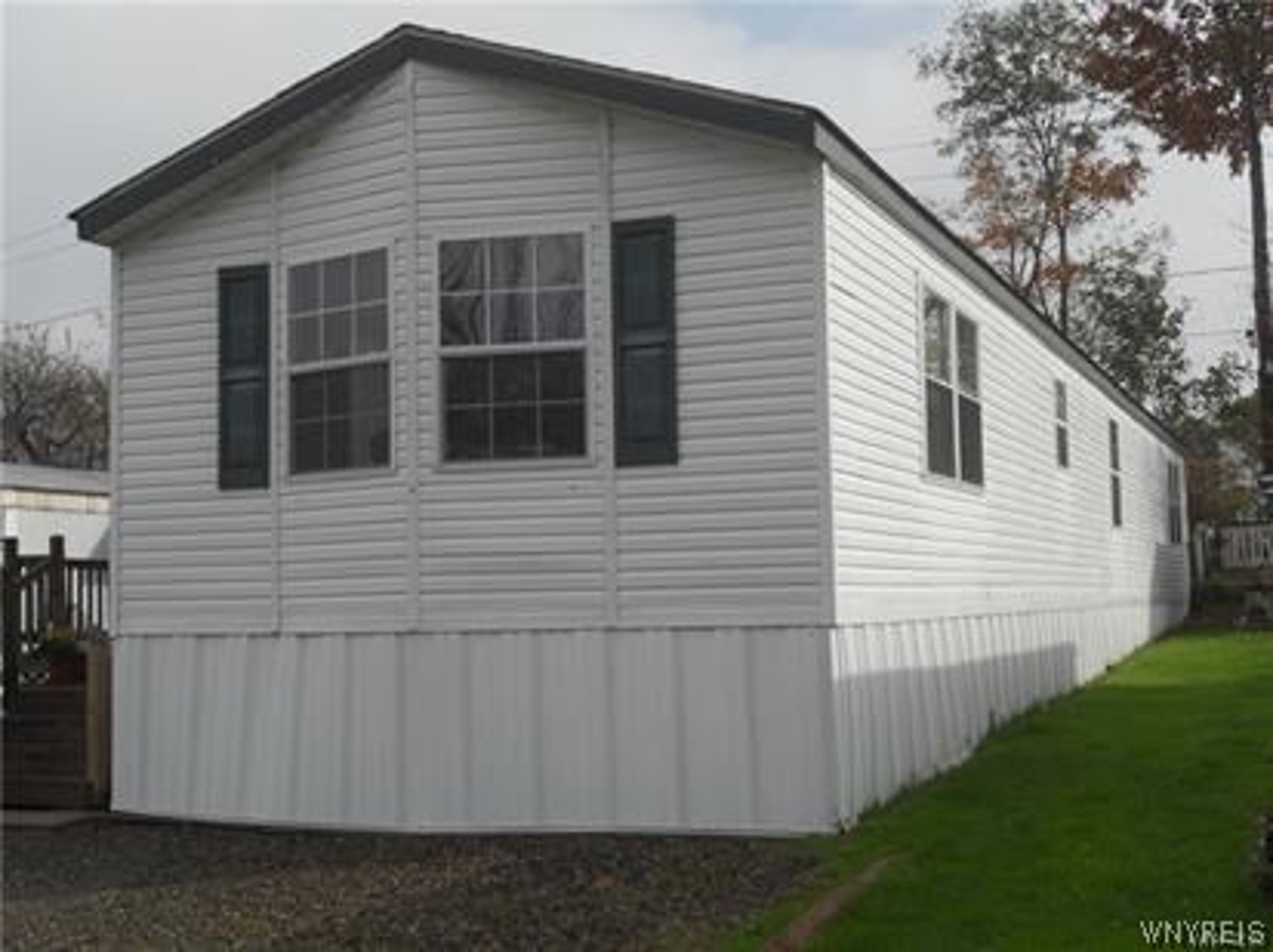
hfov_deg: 41.3
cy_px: 476
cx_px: 636
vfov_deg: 31.5
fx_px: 1690
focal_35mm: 46
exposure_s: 1/800
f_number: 4.3
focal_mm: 8.2
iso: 80
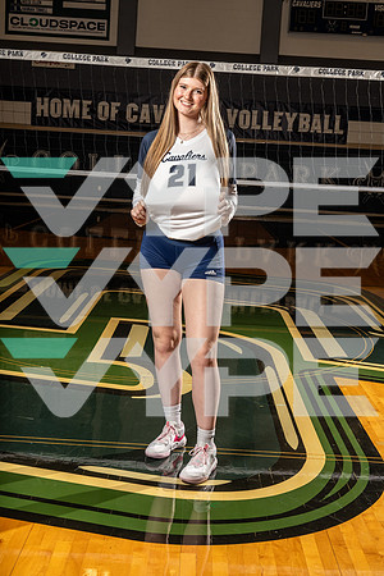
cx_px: 192
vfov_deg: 40.3
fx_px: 784
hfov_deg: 27.5
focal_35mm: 49
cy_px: 288
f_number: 11
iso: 640
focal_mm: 49
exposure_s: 1/250
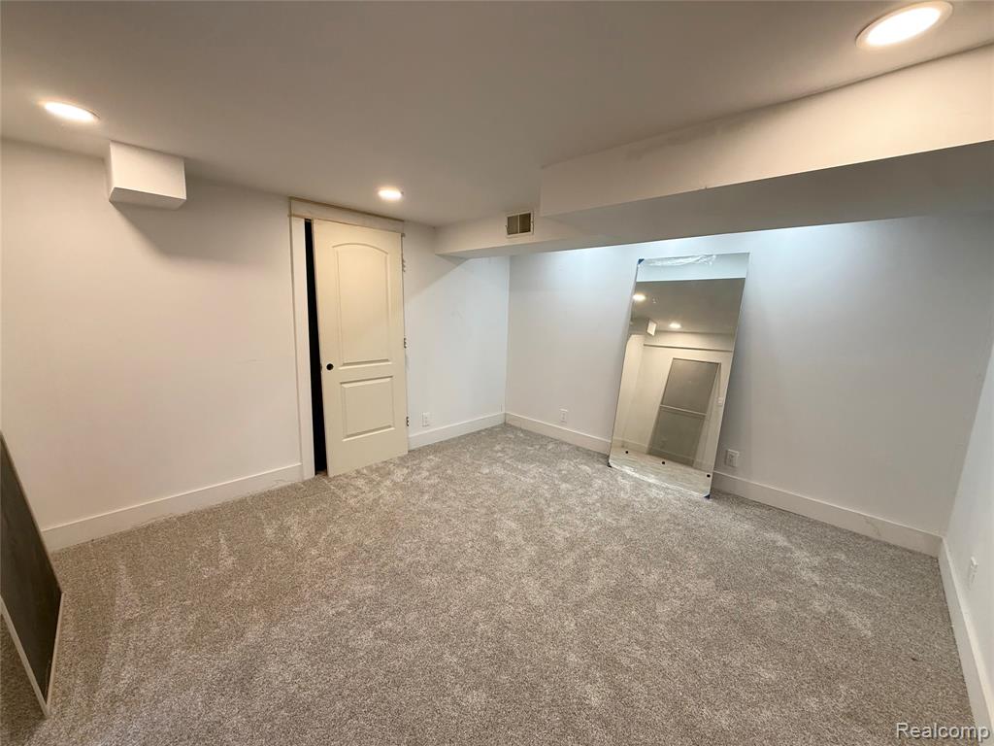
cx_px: 497
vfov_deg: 85.7
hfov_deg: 102.1
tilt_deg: -9.0
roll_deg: -1.5
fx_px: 402
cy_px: 373
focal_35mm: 14
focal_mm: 2.22
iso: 160
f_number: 2.2
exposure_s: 1/120
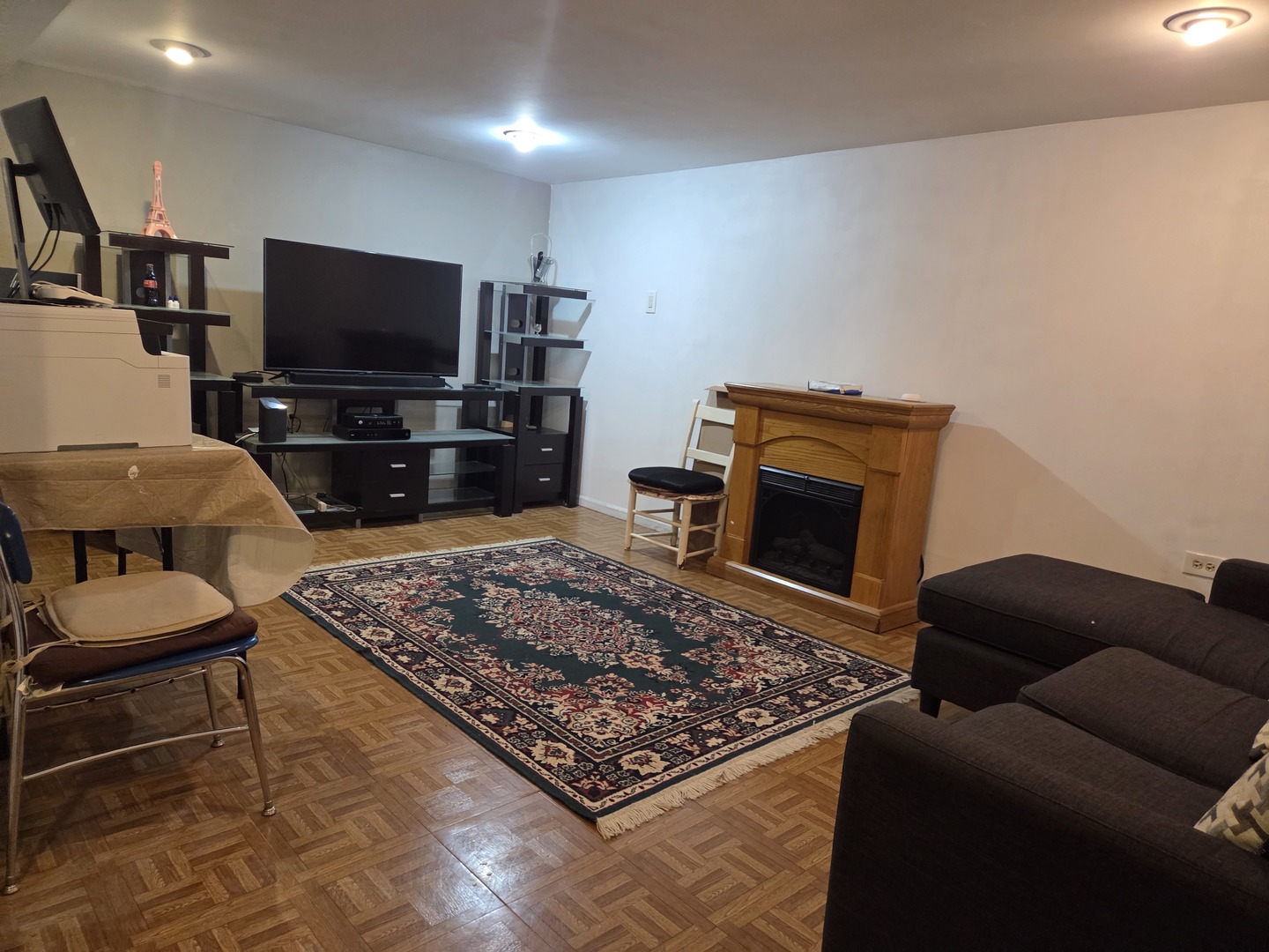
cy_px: 476
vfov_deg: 58.9
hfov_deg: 73.9
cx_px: 634
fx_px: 843
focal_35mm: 23
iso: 800
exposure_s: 1/120
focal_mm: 5.4
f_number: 1.8
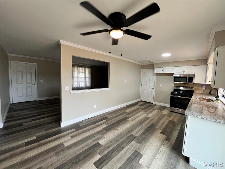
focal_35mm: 13
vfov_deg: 89.9
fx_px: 84
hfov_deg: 106.2
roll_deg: -2.0
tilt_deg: -5.5
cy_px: 84
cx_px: 112
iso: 200
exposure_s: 1/120
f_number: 1.8
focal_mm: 1.57
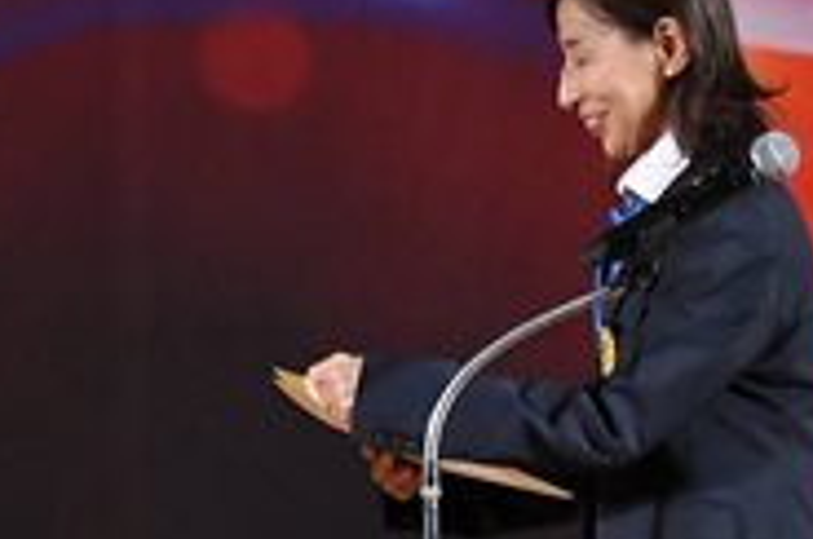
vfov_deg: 1.7
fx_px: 17787
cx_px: 665
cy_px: 654
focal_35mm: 789
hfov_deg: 2.6
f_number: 5.6
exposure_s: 1/400
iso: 3200
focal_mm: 125
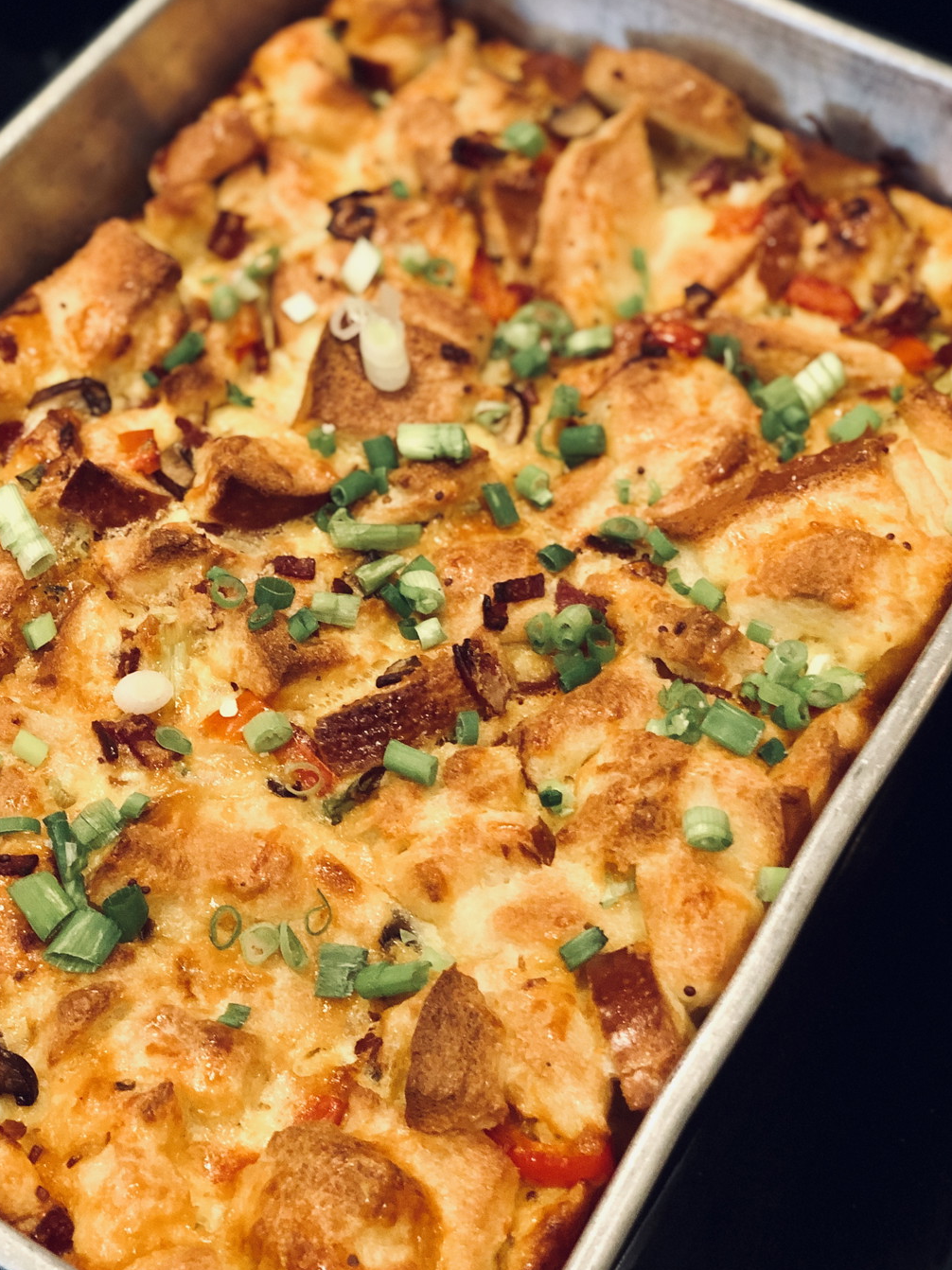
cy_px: 524
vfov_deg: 31.1
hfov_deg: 23.6
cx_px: 422
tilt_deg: -53.0
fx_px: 2274
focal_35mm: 62
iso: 160
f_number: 2.4
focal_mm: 6
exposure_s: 1/24
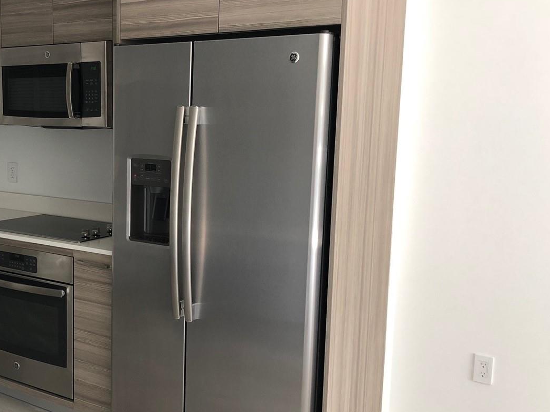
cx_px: 139
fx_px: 683
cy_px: 225
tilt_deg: -7.7
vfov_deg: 33.6
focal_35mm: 43
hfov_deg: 42.5
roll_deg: -0.4
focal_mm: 4
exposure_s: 1/24
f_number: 1.8
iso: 40
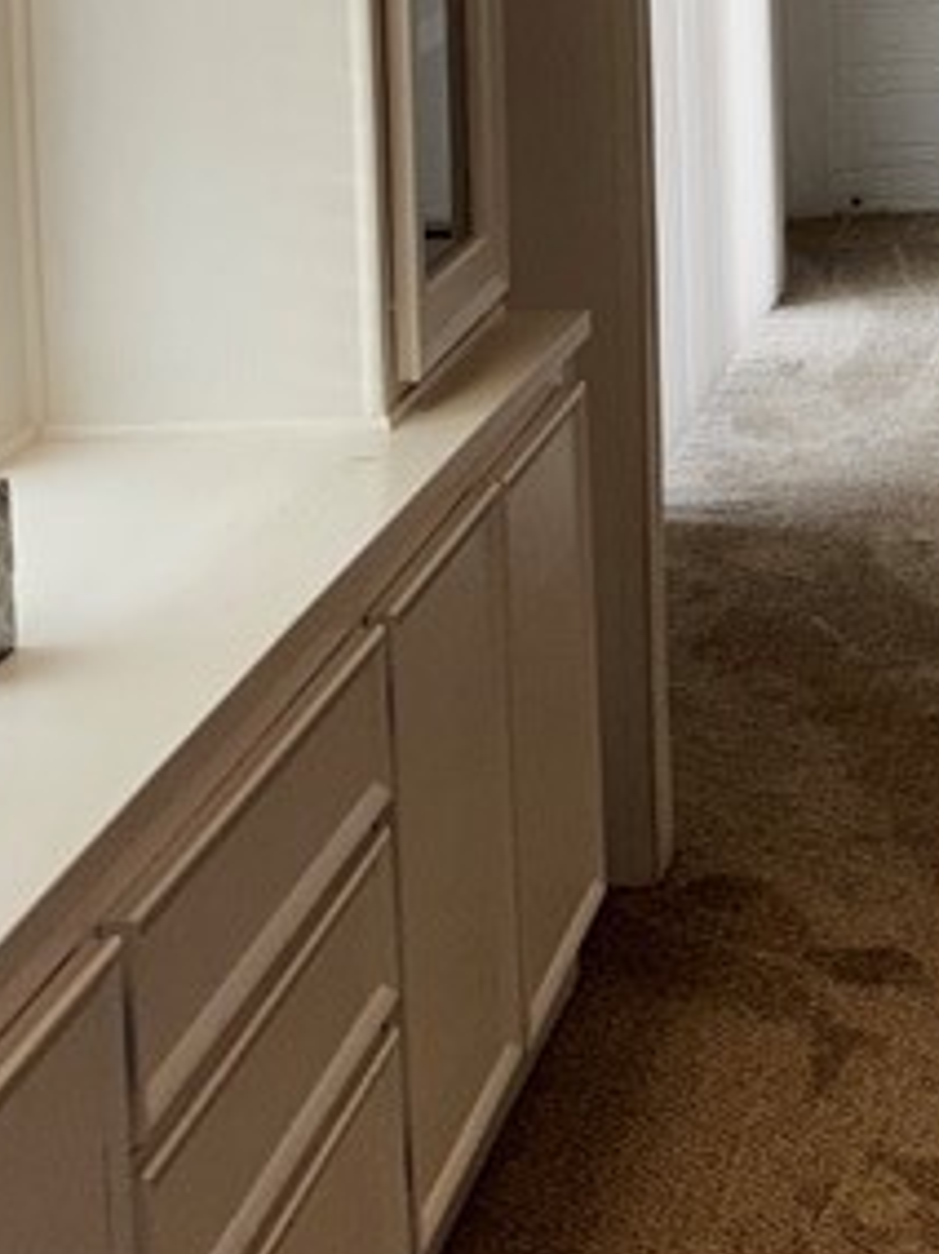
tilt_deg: -3.6
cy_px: -186
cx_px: 1360
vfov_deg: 19.8
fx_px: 3402
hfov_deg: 14.7
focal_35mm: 94
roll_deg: +0.4
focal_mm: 5.96
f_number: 1.6
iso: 100
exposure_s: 1/120
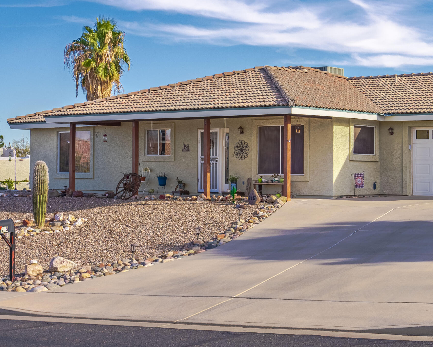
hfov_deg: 25.5
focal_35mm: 73
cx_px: 363
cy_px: 134
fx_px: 936
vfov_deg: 20.9
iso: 100
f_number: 8
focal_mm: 31
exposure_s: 1/5000
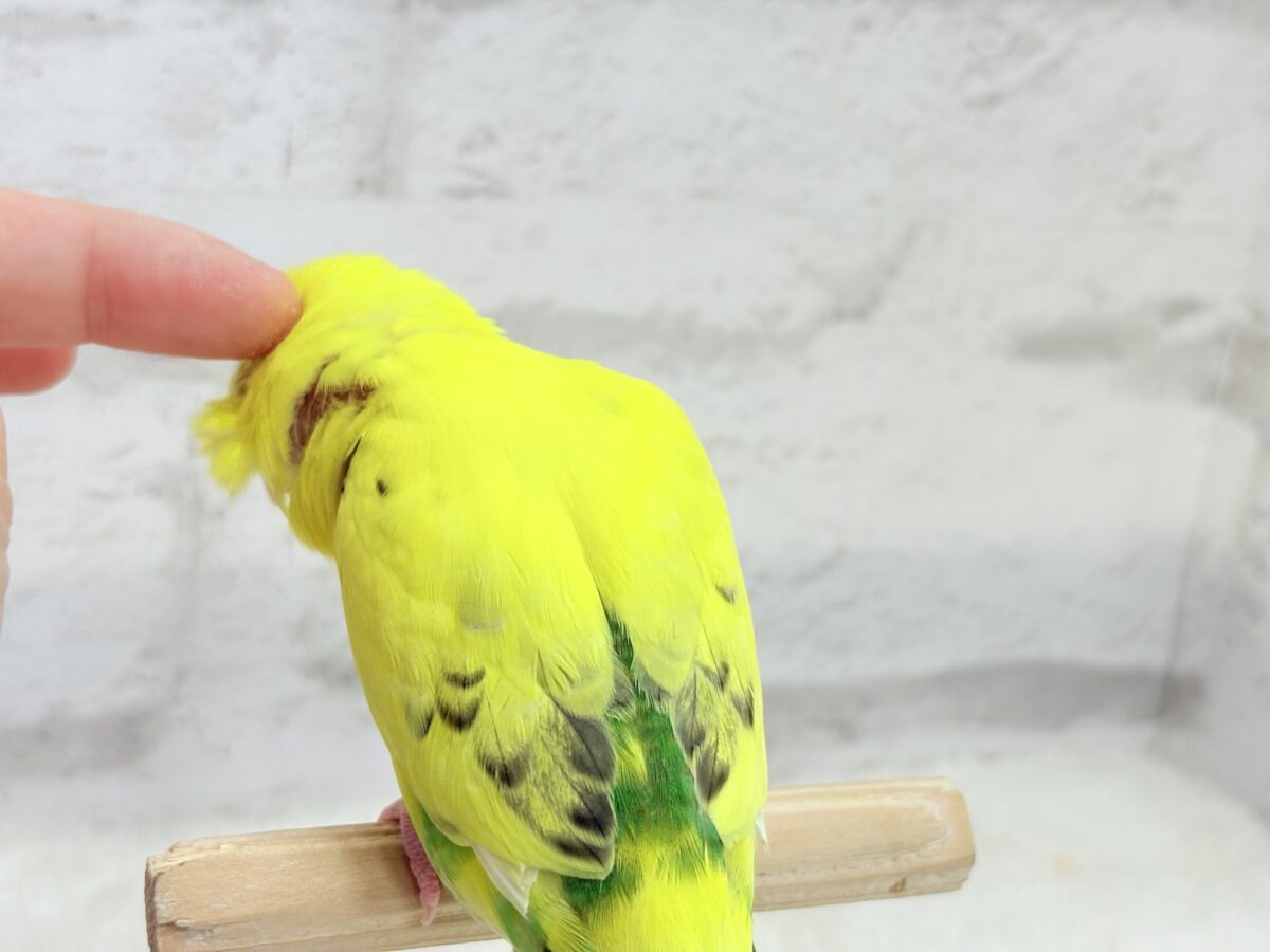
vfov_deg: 28.0
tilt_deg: -15.6
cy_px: 476
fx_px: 1908
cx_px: 635
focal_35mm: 52
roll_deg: -4.3
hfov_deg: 36.8
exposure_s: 1/100
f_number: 1.6
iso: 64
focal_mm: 5.96
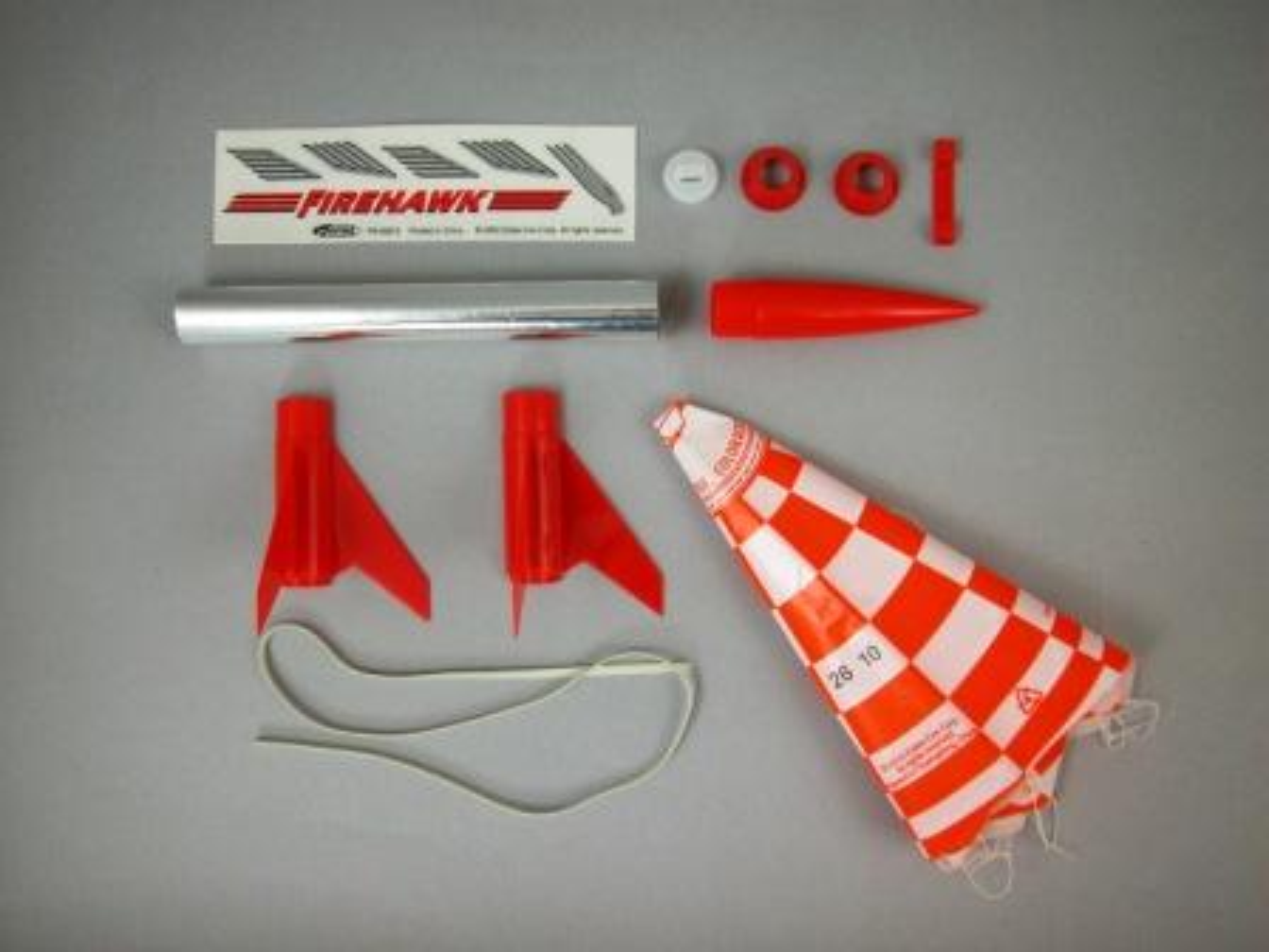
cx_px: 634
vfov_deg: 49.7
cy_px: 476
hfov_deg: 63.4
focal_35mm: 28
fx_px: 1026
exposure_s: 1/88.1
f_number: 3.5
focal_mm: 7.1
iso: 100
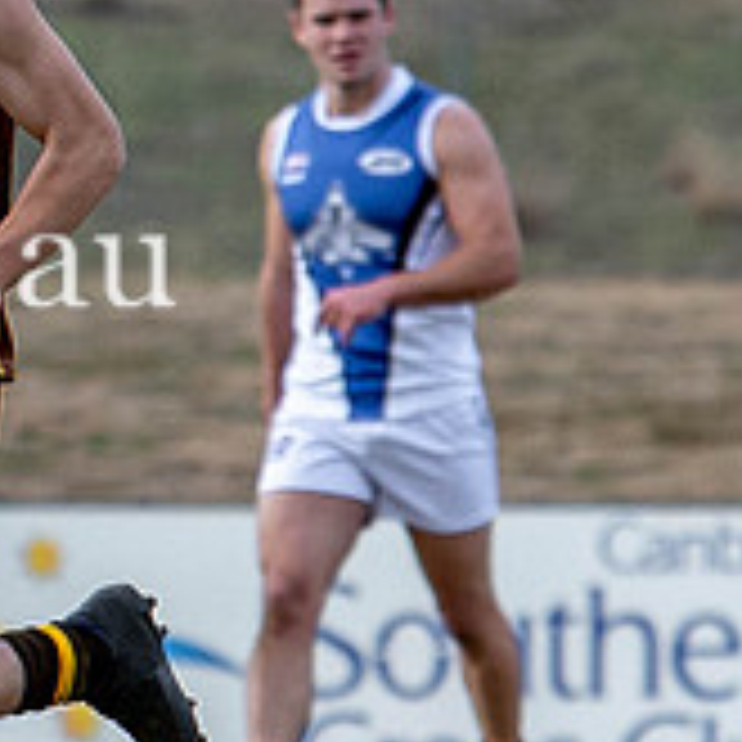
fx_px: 58081
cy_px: 174
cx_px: -294
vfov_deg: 0.7
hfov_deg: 0.7
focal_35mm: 2395
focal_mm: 200
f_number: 3.5
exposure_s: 1/1600
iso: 400
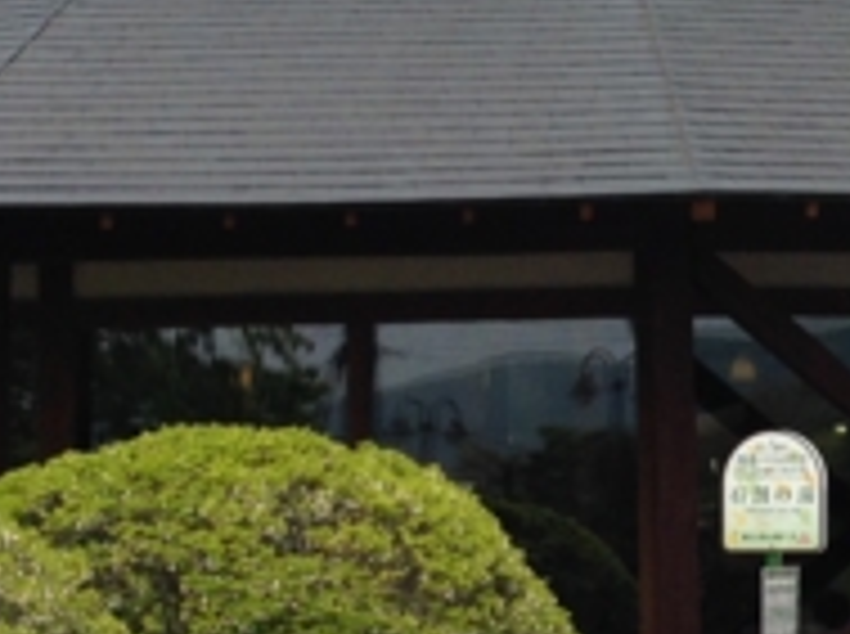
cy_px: 238
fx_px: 3431
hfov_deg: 13.8
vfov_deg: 10.6
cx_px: 989
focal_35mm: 140
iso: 50
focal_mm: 4.12
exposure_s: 1/1808
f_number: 2.4
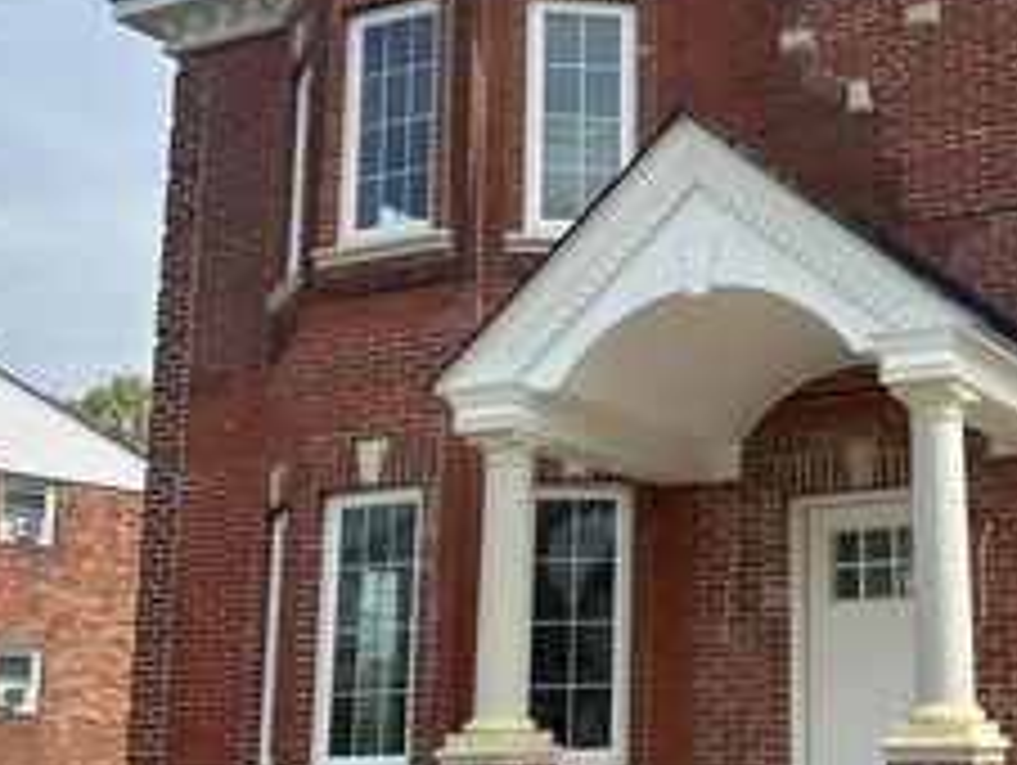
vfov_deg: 27.6
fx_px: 1559
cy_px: 416
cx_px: 882
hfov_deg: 34.5
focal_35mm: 53
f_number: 1.78
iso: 80
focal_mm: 6.86
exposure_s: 1/3597
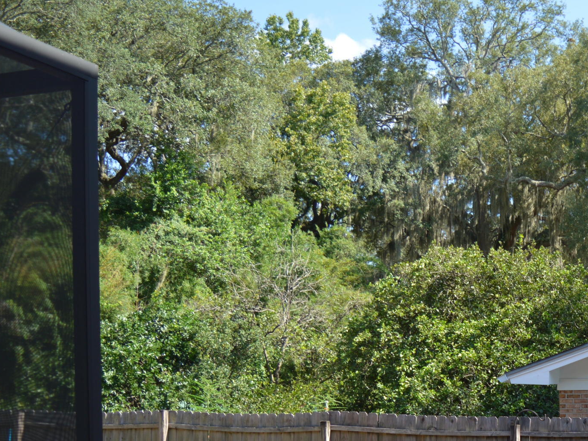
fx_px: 1070
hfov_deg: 28.8
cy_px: 413
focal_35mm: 63
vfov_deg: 22.6
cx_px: 590
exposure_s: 1/320
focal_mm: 20
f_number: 3.8
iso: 100
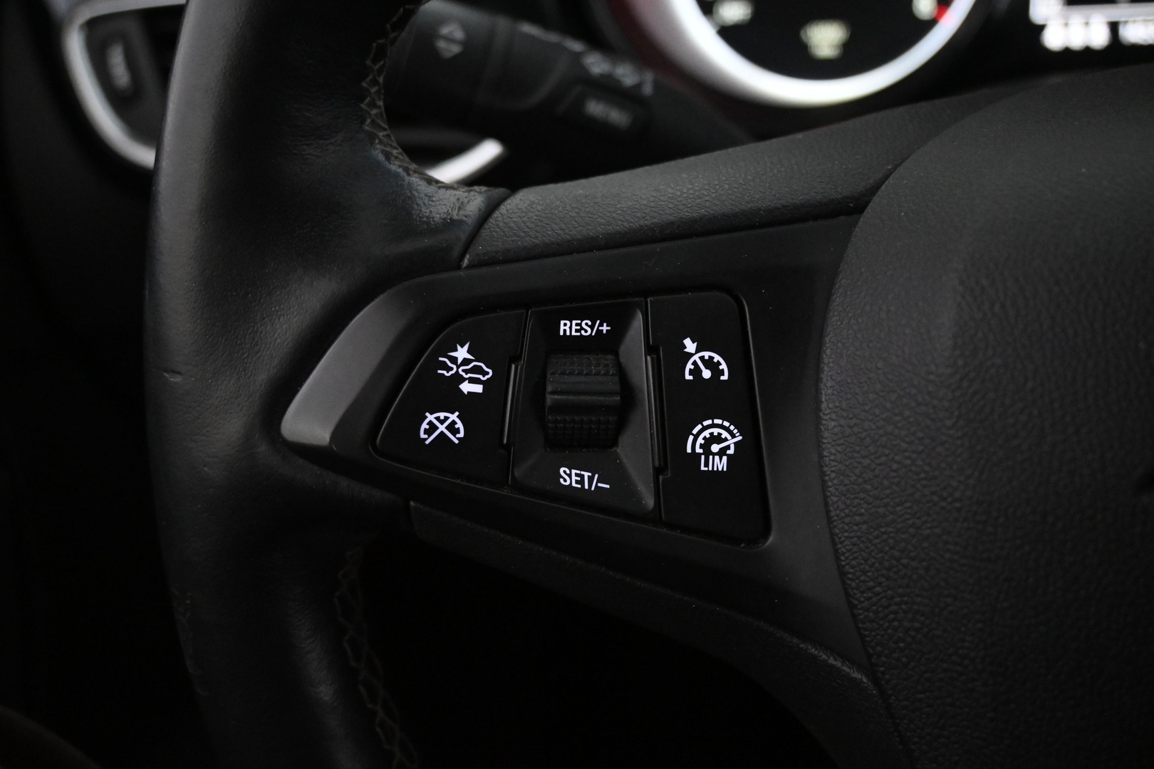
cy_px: 384
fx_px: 1250
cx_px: 577
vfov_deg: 34.2
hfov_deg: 49.6
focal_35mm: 39
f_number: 4.5
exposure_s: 1/40
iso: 5000
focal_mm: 26
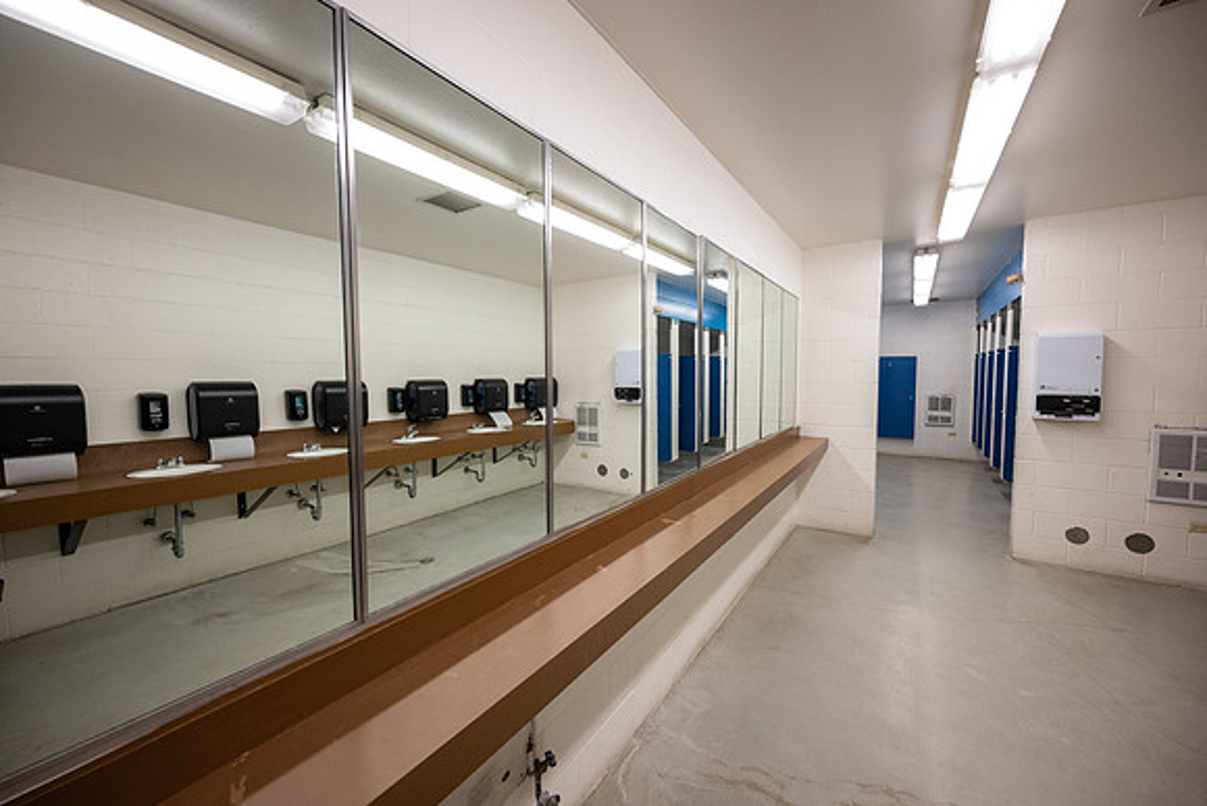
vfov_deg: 81.2
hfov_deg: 104.2
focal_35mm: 14
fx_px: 469
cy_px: 403
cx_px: 604
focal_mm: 14
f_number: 5.6
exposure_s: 1/100
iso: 1250
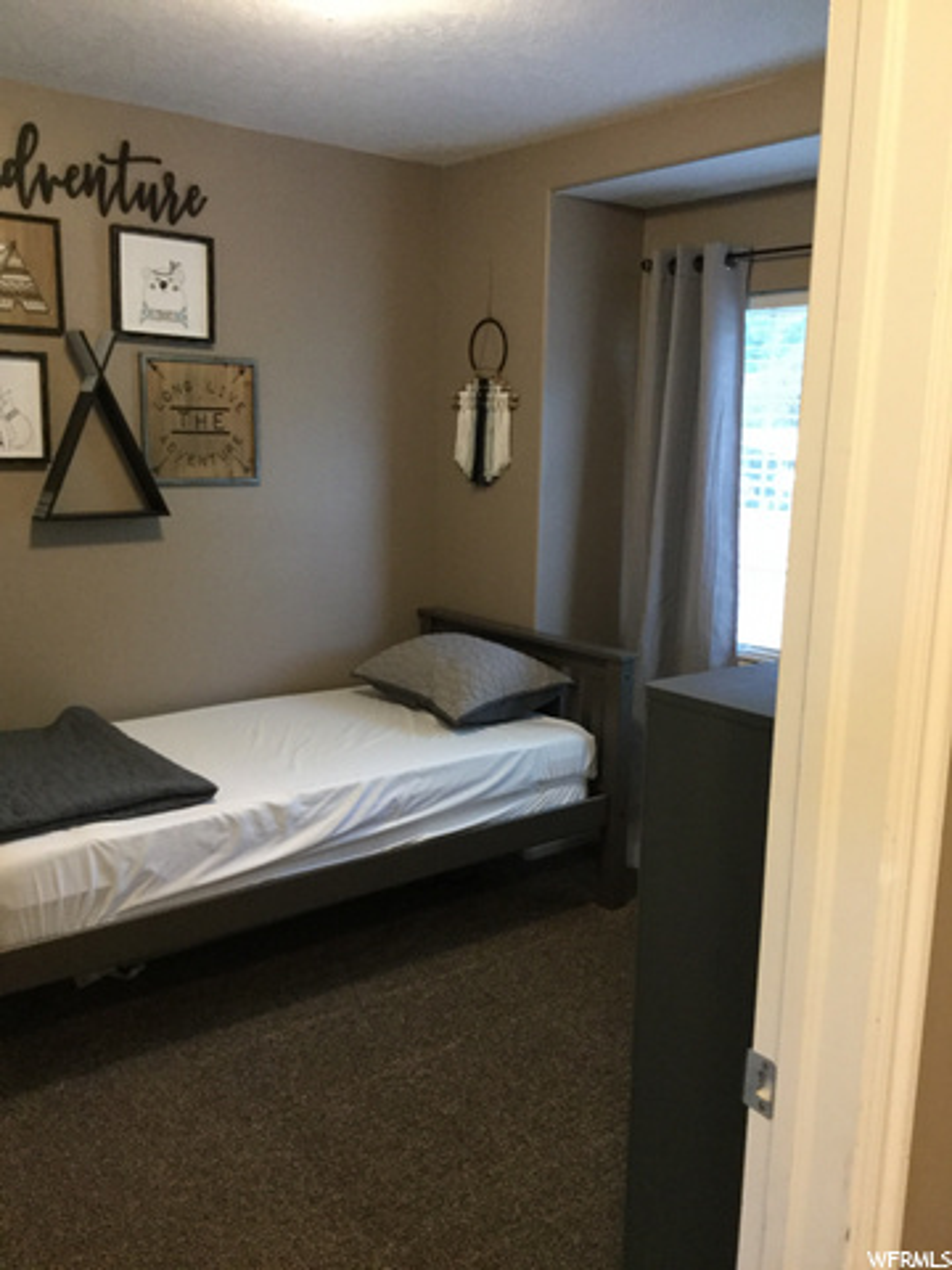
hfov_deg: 45.4
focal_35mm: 31
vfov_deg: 58.4
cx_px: 476
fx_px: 1137
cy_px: 635
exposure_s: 1/30
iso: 200
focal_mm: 3.3
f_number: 2.4
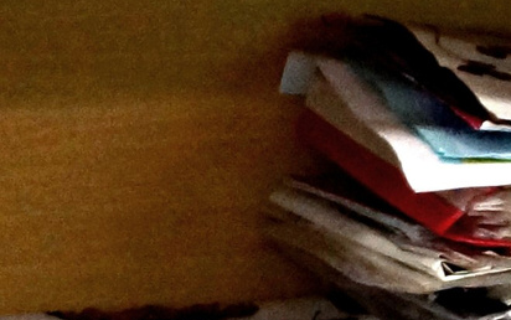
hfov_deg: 4.4
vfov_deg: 2.8
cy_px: 576
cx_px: -546
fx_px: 6605
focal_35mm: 474
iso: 800
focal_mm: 50
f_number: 5.6
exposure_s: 1/100
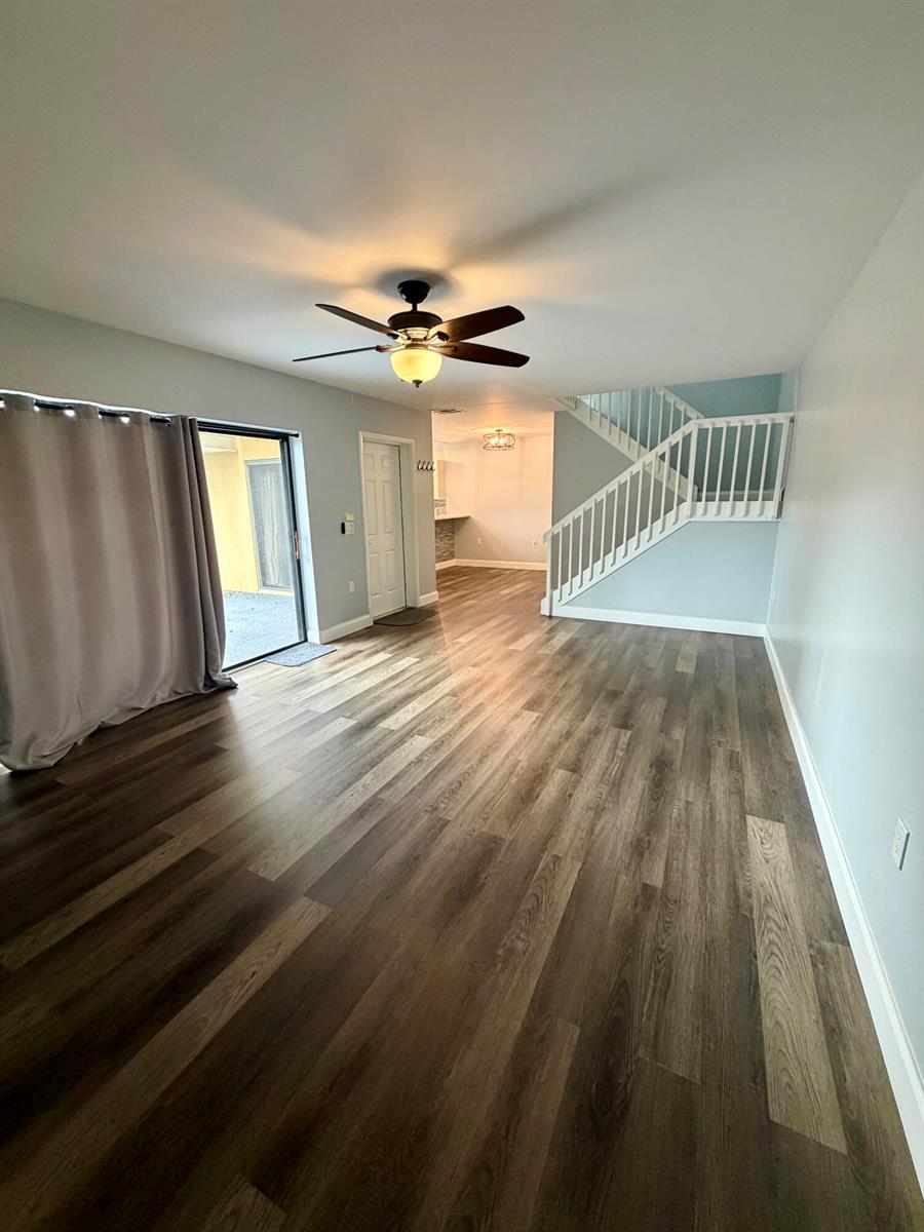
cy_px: 616
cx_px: 462
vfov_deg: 102.1
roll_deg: +1.3
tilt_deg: -13.4
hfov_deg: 85.7
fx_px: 498
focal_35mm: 14
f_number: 2.2
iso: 320
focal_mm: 2.22
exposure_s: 1/60
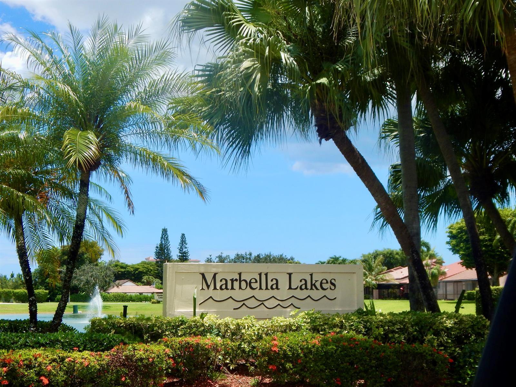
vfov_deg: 27.0
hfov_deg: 35.5
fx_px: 805
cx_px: 258
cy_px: 194
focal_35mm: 54
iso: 125
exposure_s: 1/1250
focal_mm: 9.7
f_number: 3.8
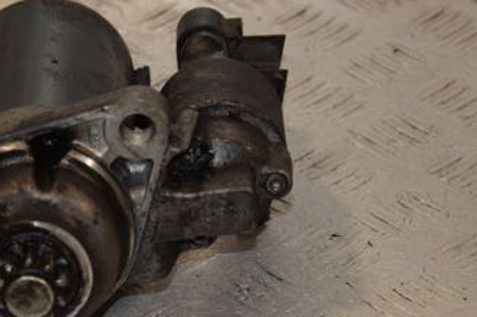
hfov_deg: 9.5
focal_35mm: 217
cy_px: 156
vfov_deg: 6.3
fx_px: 2873
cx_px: 141
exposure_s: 1/200
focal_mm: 75
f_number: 6.3
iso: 800
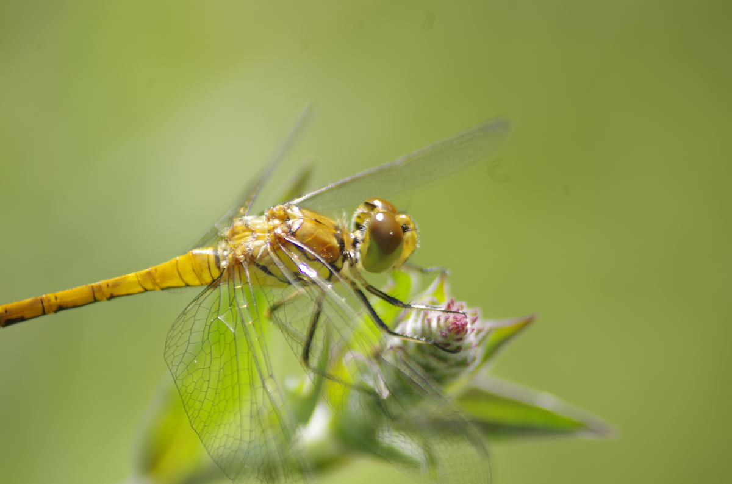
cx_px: 366
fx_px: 9128
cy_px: 242
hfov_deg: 4.6
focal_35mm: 450
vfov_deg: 3.0
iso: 200
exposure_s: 1/250
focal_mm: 300
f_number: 5.6
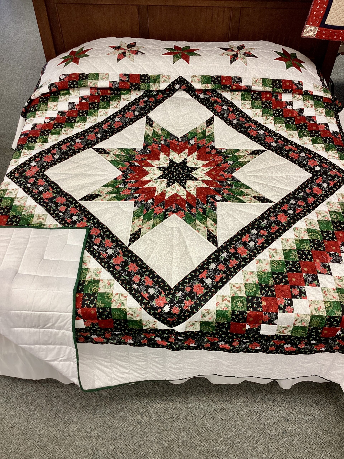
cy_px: 230
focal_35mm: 31
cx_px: 172
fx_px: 411
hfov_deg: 45.4
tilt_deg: -50.7
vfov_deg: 58.4
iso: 80
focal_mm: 3.3
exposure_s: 1/60
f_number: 2.4
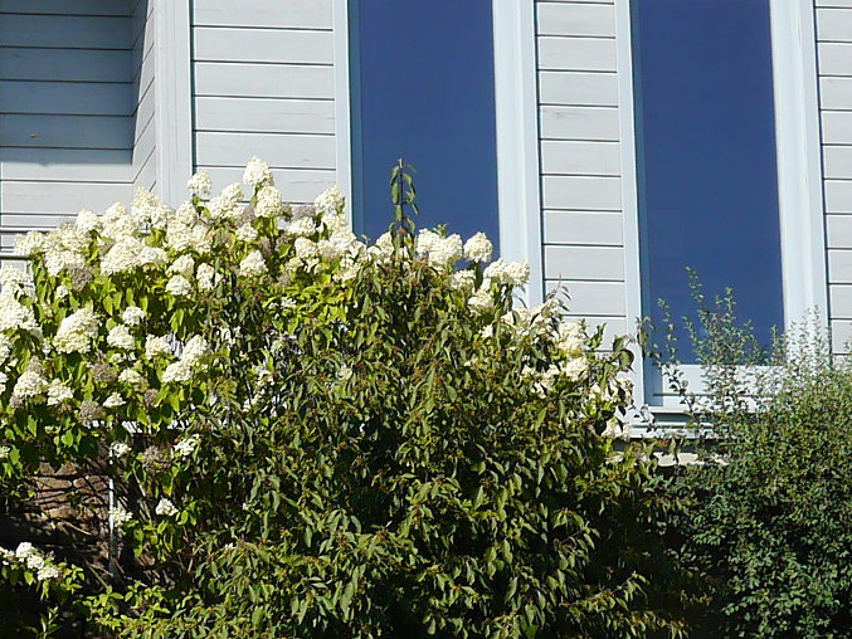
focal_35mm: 191
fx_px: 4702
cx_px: 14
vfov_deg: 7.8
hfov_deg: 10.3
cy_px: 317
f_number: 5
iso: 160
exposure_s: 1/800
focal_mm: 20
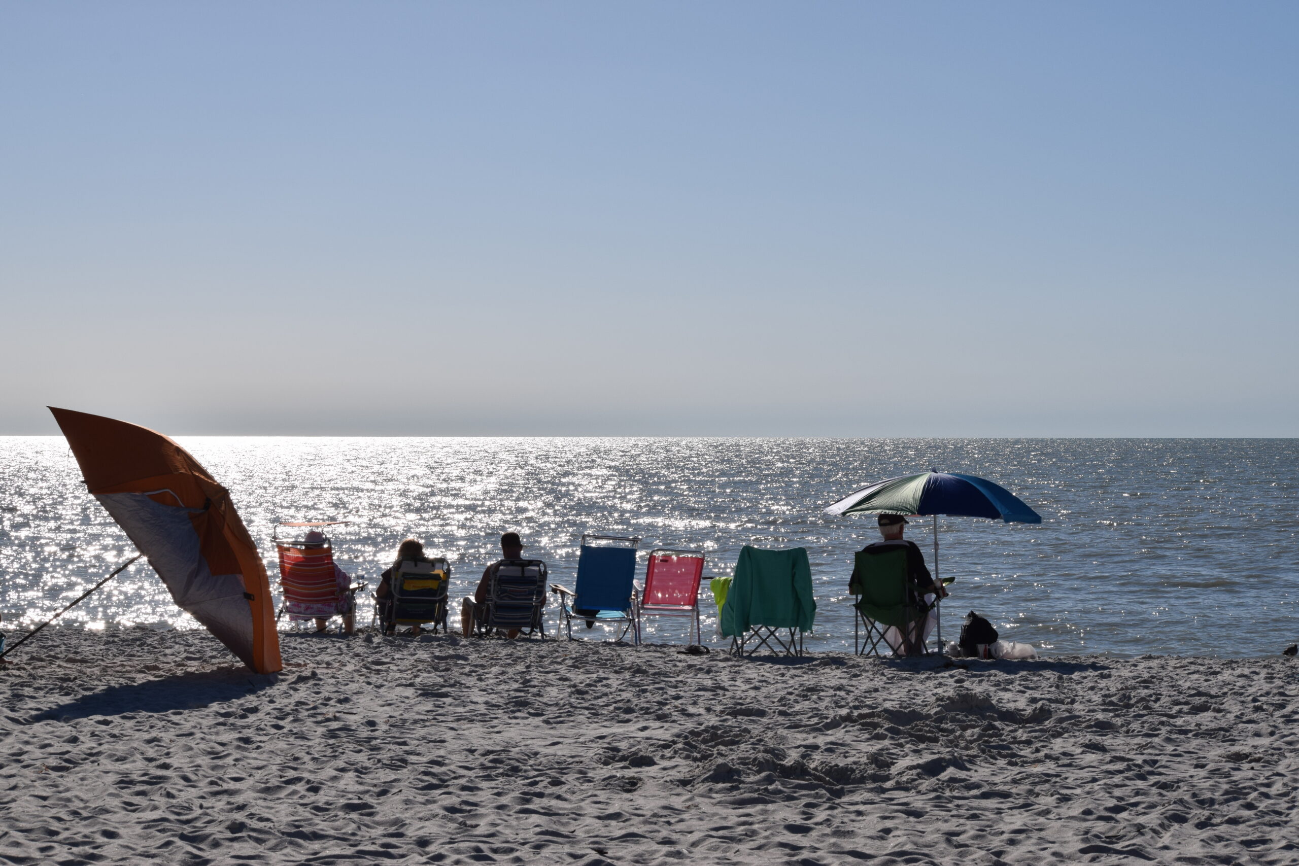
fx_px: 2977
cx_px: 650
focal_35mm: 82
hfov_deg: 24.6
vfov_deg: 16.6
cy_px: 433
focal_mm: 55
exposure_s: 1/800
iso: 200
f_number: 16
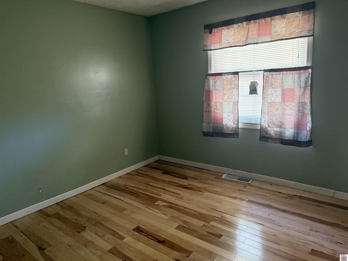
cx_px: 174
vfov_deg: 56.8
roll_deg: +3.3
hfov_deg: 71.6
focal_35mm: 24
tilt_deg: -10.3
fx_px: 241
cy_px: 130
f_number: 1.78
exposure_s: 1/60
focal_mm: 6.76
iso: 640
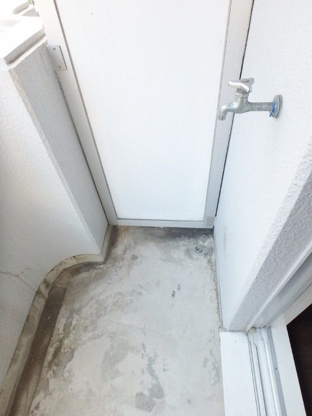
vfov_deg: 79.0
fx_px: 252
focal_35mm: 21
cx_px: 156
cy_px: 208
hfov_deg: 63.4
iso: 200
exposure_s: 1/60
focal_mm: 3.7
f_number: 3.5
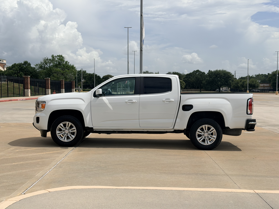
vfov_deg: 30.3
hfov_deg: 39.7
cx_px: 140
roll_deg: +0.3
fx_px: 387
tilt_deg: -2.8
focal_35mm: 48
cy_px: 104
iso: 80
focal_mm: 6.76
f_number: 1.78
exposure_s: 1/11364
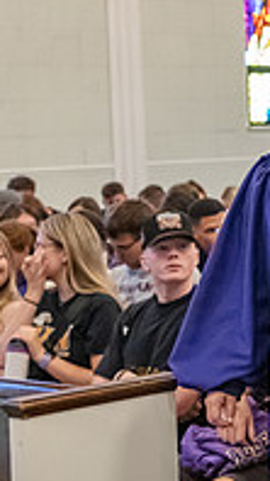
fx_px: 1570
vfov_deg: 17.4
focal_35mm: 123
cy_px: 152
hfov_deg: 9.7
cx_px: 333
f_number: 3.2
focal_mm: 40
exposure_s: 1/160
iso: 5000
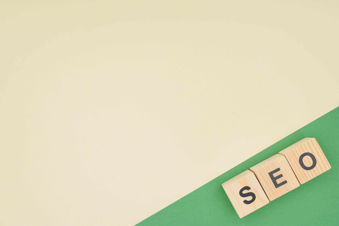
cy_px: 113
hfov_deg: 39.6
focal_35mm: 50
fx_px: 471
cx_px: 170
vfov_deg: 27.0
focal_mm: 50
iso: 100
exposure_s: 1/160
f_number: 9
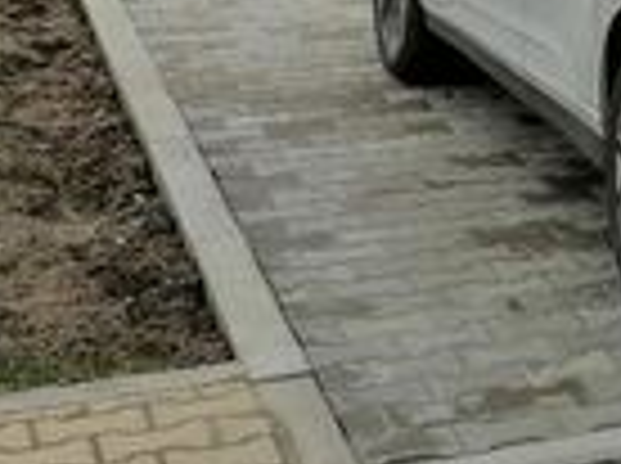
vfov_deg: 10.7
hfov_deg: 13.8
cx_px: 1012
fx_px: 2364
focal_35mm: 132
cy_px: -279
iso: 50
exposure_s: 1/1147
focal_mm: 5.3
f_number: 1.8
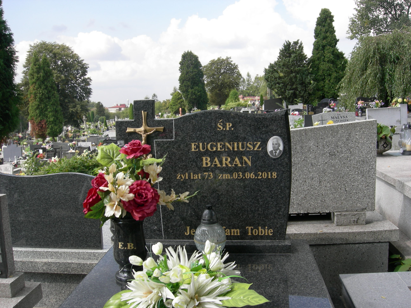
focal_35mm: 36
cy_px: 154
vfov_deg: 39.7
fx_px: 427
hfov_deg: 51.4
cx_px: 206
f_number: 5.4
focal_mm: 7.5
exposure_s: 1/163
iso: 64
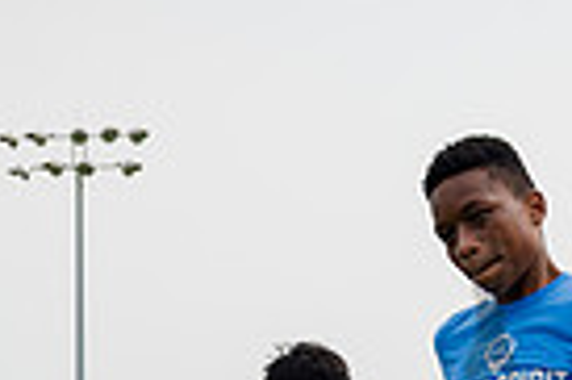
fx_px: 2158
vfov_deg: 9.5
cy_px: 708
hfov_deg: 15.0
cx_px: 488
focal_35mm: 136
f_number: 4
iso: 250
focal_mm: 31
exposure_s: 1/2000
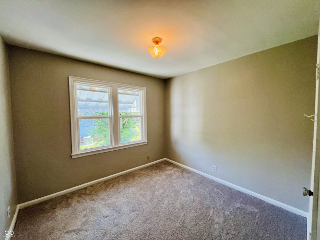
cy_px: 120
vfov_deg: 89.9
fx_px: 120
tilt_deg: -3.8
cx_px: 160
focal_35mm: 13
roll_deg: +0.1
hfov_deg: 106.2
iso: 125
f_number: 1.8
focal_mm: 1.57
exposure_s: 1/120
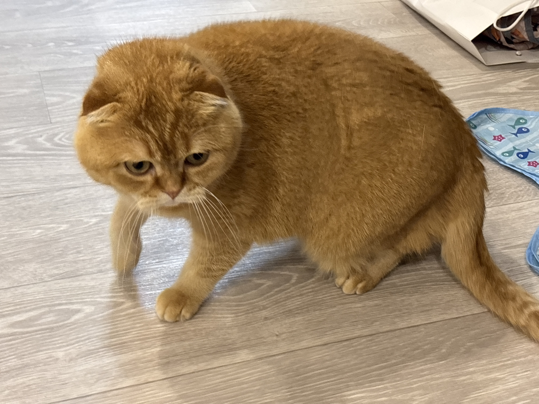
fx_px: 810
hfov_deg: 36.8
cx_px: 270
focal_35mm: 52
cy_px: 202
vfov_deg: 28.0
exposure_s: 1/40
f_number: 1.6
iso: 250
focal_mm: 5.96
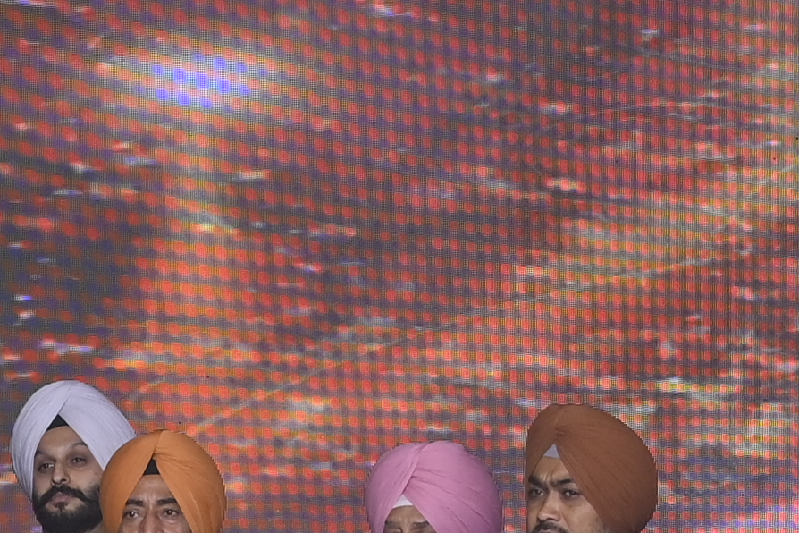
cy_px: 689
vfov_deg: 7.3
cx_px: 9
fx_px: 4106
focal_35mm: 185
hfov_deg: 11.0
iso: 1000
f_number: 6.3
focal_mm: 28
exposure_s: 1/200
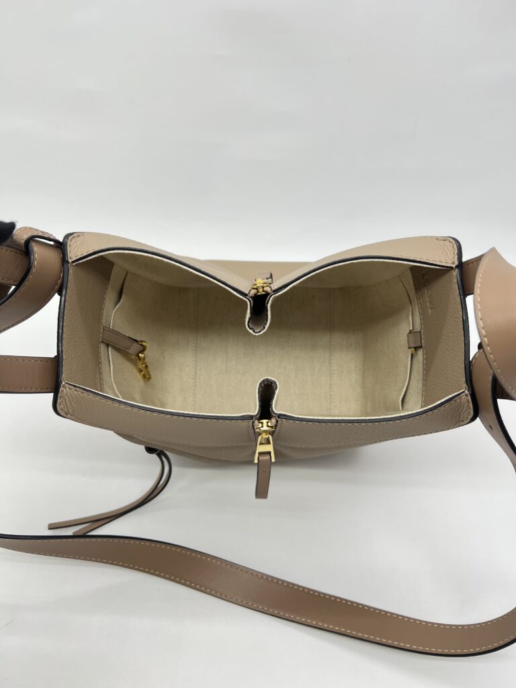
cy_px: 344
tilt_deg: -47.4
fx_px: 517
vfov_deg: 67.3
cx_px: 258
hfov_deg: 53.1
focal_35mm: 26
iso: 32
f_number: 1.5
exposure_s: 1/100
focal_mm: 5.7
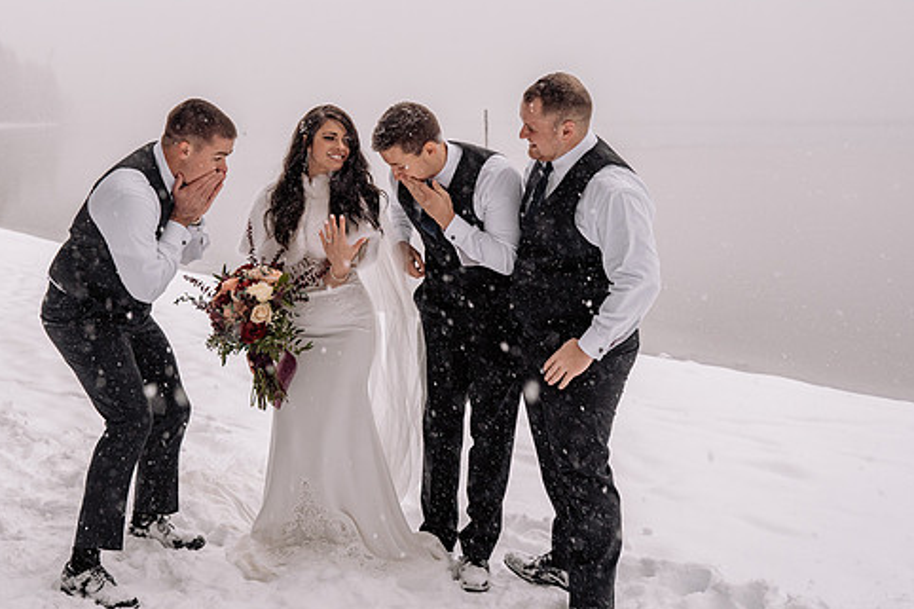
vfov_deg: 29.1
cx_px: 325
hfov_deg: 42.3
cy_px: 214
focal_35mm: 46
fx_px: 1167
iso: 1250
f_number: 5
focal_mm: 35
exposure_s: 1/250
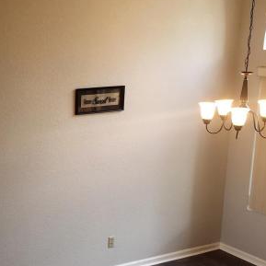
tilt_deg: -13.8
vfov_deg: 25.3
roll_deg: -0.3
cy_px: 170
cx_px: 14
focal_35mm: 68
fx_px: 591
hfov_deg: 24.4
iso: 32
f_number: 2.2
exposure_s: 1/32
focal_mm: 4.15
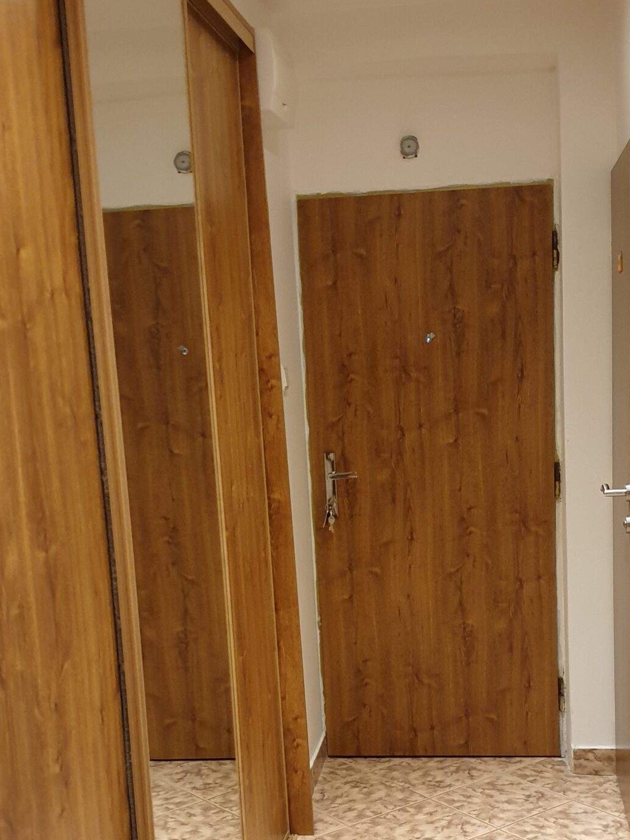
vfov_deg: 39.2
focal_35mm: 48
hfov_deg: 30.2
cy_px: 554
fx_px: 1165
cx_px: 380
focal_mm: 4.3
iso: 320
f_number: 1.5
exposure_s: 1/50
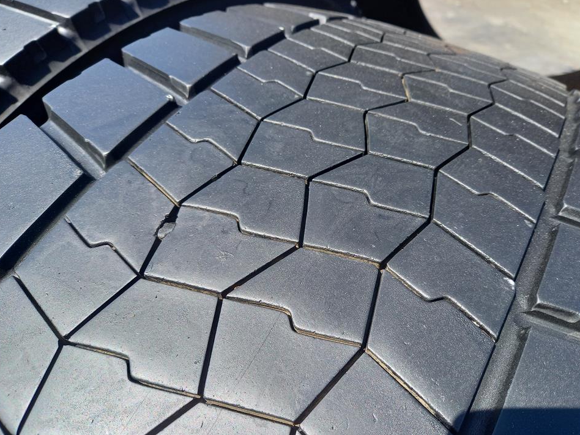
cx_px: 305
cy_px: 223
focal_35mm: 27
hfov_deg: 65.3
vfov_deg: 51.3
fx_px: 452
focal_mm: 4.65
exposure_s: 1/300
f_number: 1.8
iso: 50
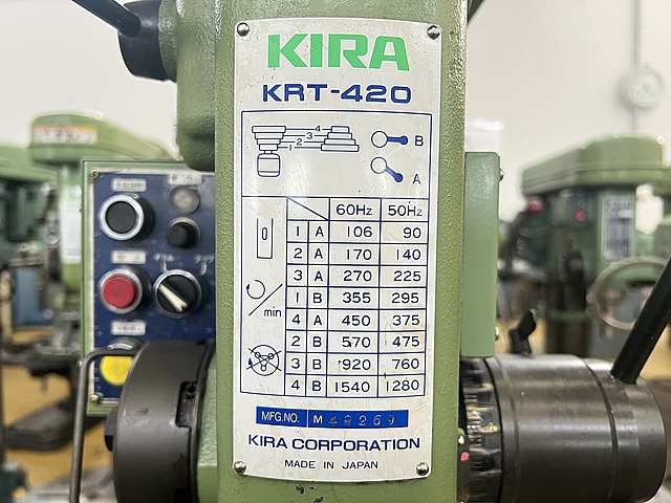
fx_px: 504
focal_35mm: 26
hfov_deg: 67.3
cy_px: 252
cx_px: 336
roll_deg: -0.3
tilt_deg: -3.6
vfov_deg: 53.1
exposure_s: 1/89
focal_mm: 5.7
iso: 125
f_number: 1.5
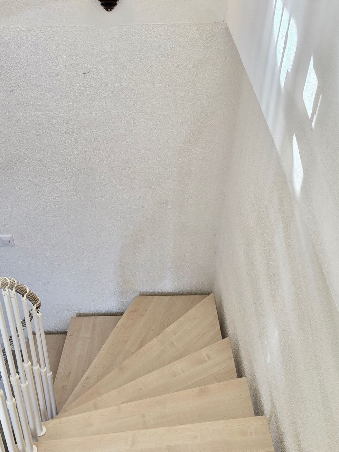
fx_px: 588
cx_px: 115
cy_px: 261
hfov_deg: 31.9
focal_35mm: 45
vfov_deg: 42.0
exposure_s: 1/100
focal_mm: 6.3
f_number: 1.7
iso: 50
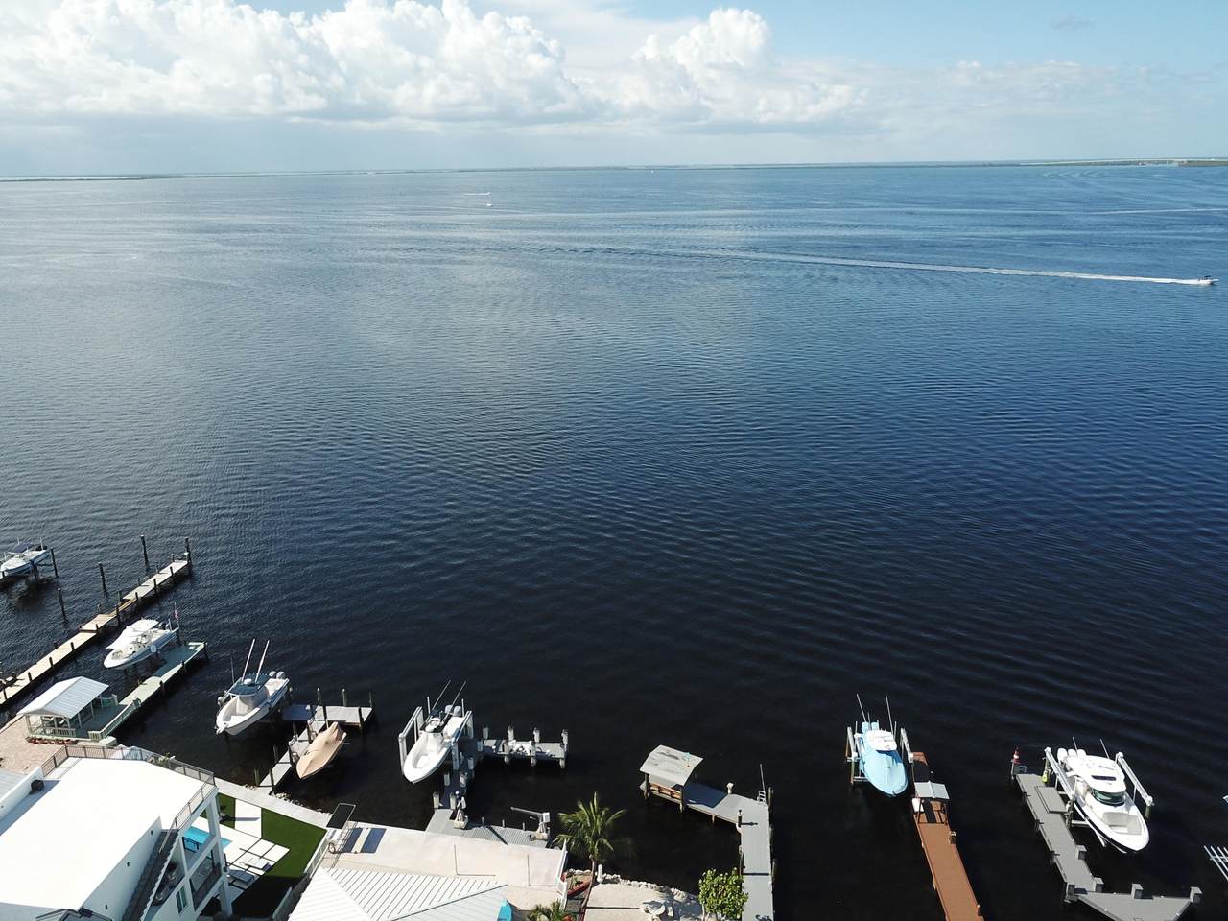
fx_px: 922
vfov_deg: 53.1
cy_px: 460
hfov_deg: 67.3
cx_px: 614
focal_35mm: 26
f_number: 2.2
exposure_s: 1/1330
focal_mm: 4.73
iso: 100
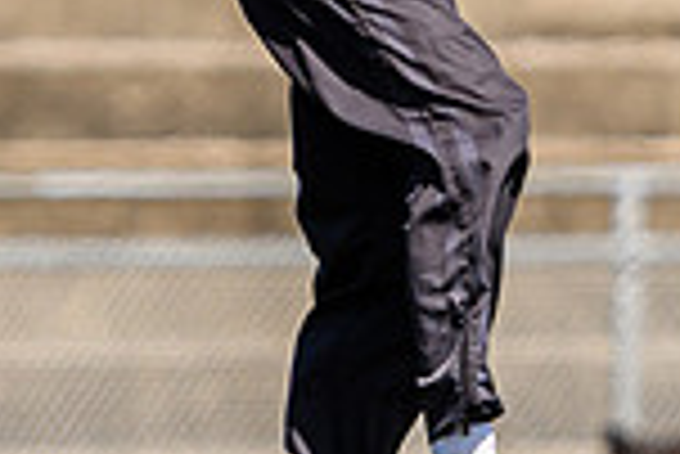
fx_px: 31404
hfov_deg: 1.2
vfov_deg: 0.8
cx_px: 610
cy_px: 18
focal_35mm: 1661
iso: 100
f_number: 3.2
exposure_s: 1/2000
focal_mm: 200
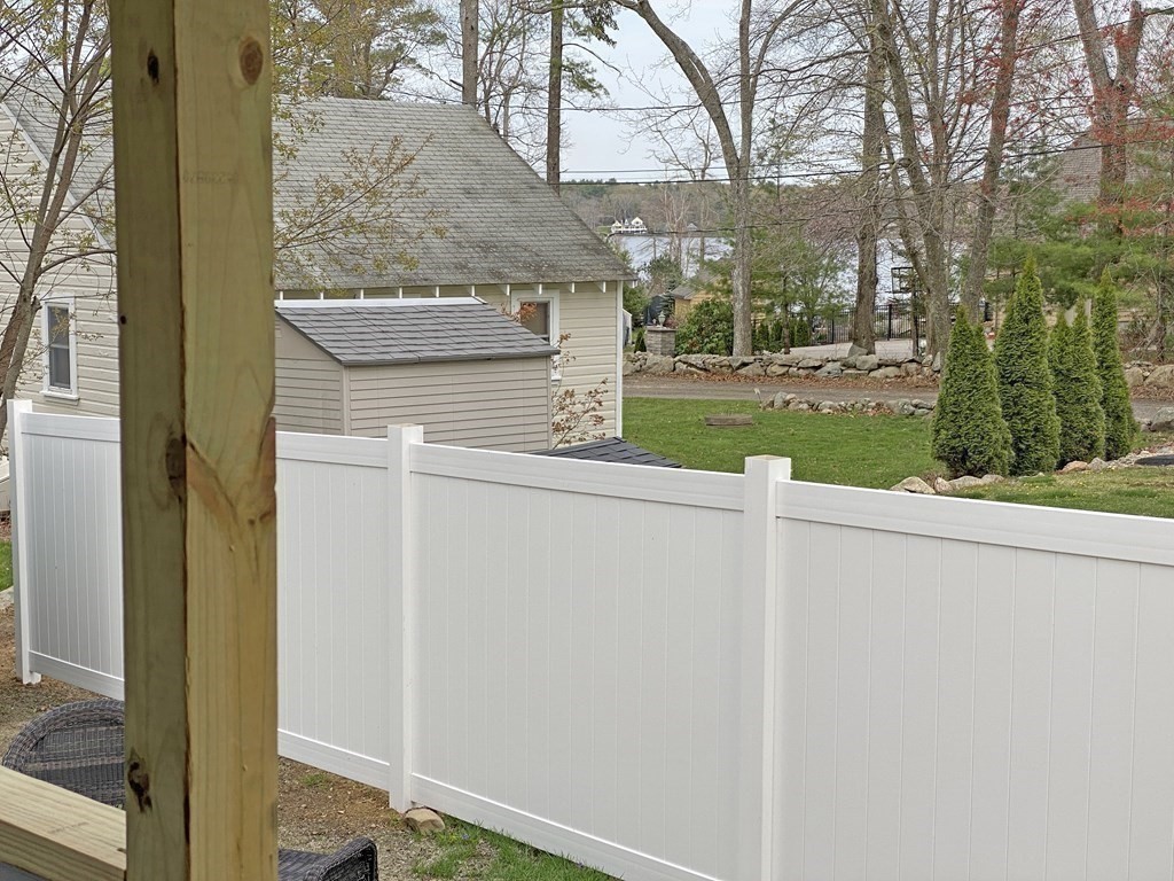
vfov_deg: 28.0
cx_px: 587
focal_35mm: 52
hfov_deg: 36.8
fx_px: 1764
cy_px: 440
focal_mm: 6
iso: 20
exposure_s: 1/545
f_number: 2
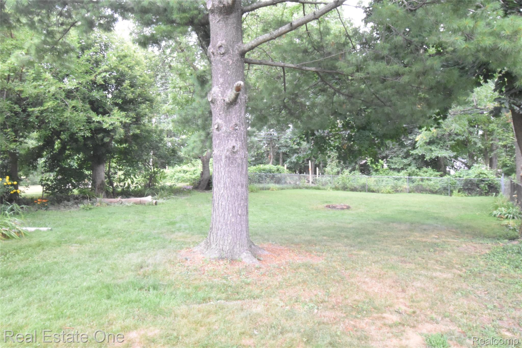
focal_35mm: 26
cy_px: 174
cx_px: 261
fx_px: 370
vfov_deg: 50.4
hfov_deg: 70.4
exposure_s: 1/25
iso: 4500
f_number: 22
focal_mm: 17
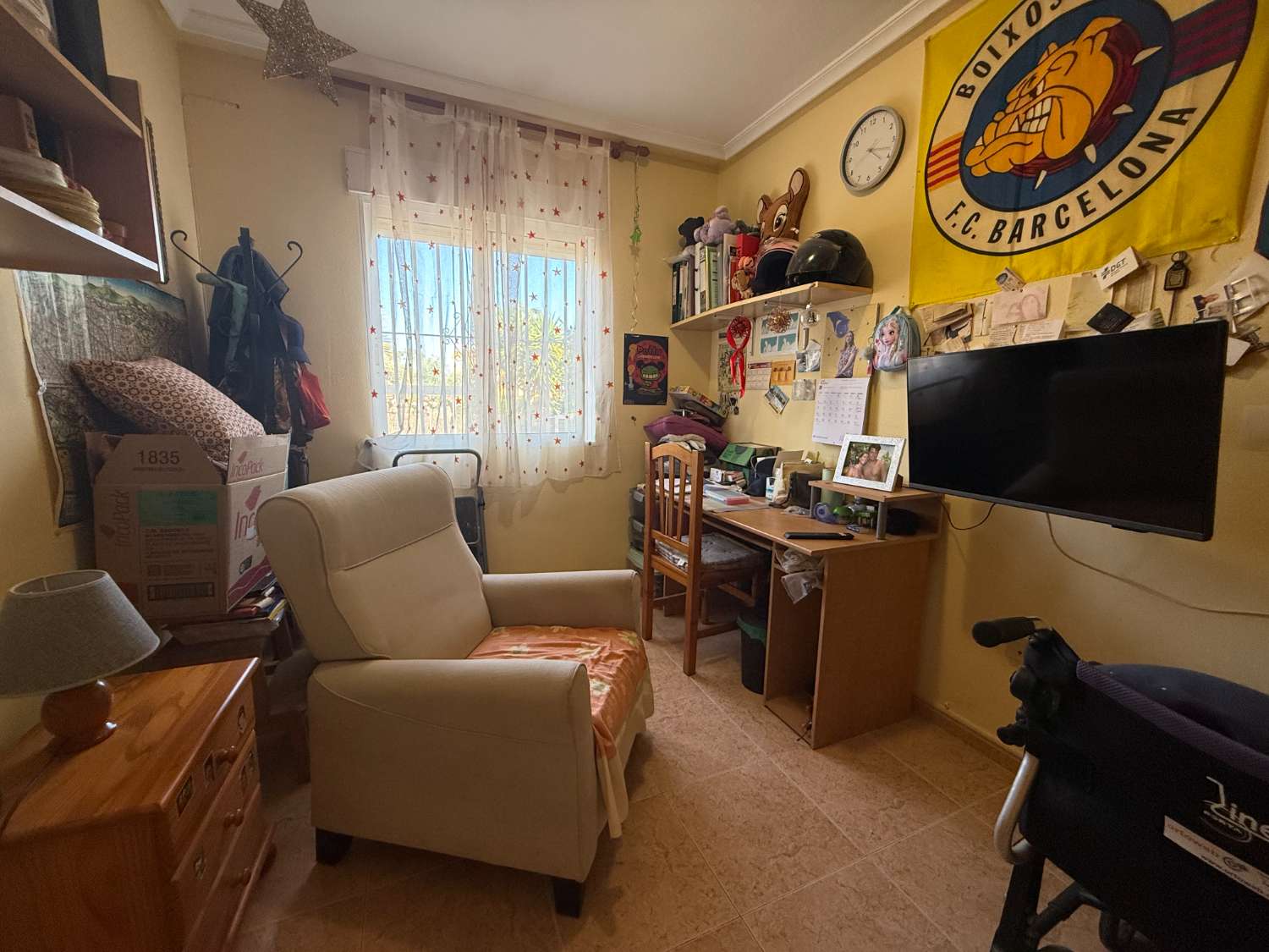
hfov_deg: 102.1
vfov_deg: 85.7
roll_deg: -0.8
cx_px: 634
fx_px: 513
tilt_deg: -8.4
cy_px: 476
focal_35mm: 14
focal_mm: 2.22
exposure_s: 1/100
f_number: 2.2
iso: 200
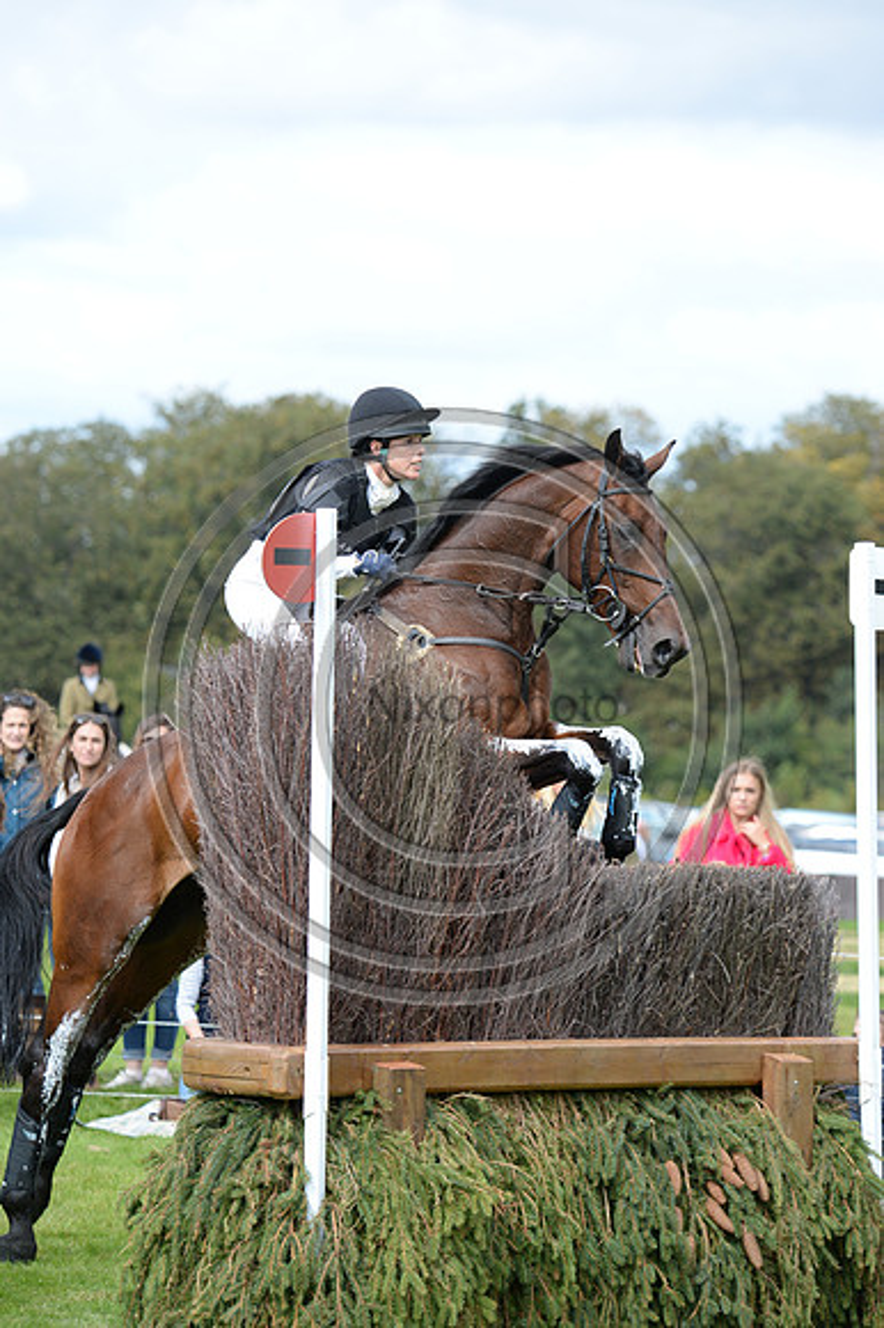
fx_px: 7744
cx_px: 442
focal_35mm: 210
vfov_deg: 9.8
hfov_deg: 6.5
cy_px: 664
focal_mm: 210
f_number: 5.6
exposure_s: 1/1250
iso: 800
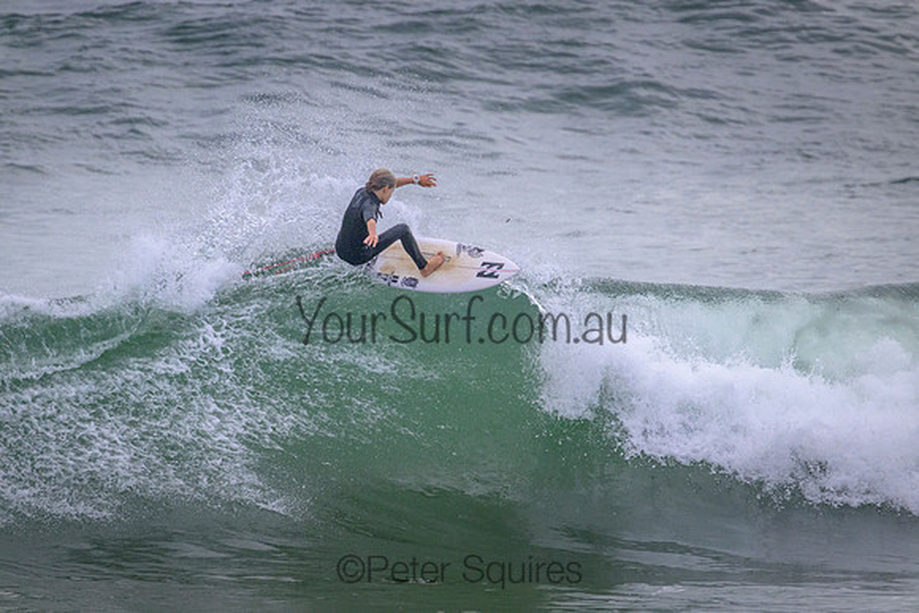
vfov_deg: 1.7
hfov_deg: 2.6
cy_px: 306
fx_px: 20426
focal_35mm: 800
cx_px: 460
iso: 3200
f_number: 11
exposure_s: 1/2000
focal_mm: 800
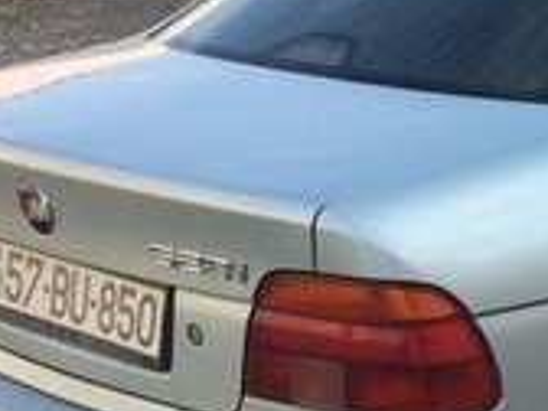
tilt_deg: -19.1
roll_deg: -2.4
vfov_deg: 12.8
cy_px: 449
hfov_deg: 15.4
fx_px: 1805
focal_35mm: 114
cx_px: 907
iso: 32
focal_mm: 4.15
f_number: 2.2
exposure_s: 1/547
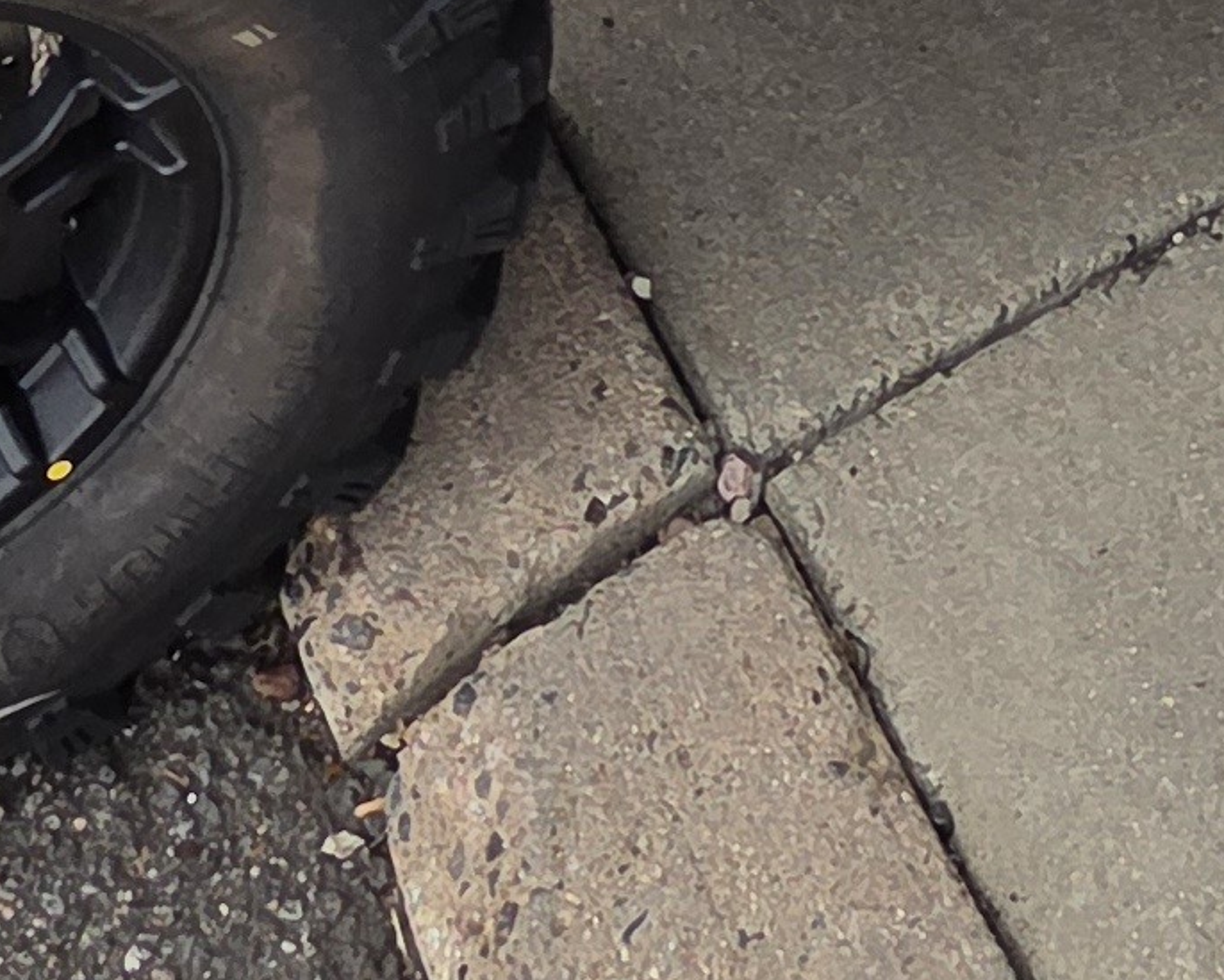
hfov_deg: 25.1
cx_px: 1037
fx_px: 2681
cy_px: -1480
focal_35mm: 74
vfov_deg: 13.6
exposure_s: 1/203
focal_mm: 2.2
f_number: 2.2
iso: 50
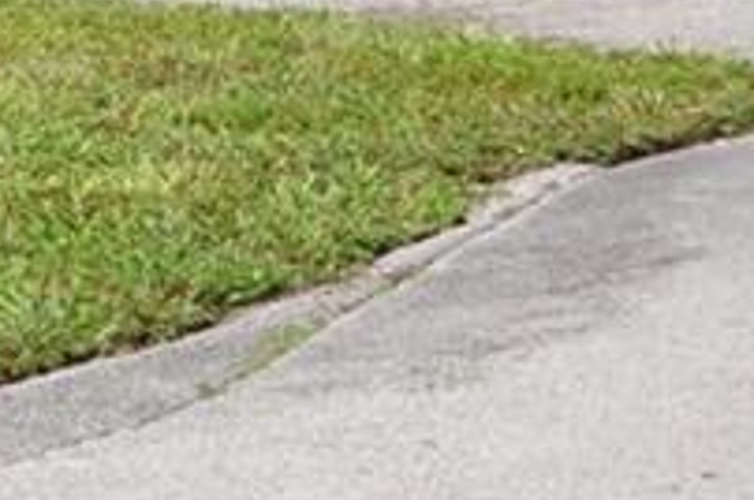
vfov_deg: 6.2
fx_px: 4475
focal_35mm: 214
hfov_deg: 7.3
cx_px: -2135
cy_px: -466
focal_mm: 18
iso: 400
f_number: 7.1
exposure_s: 1/1000
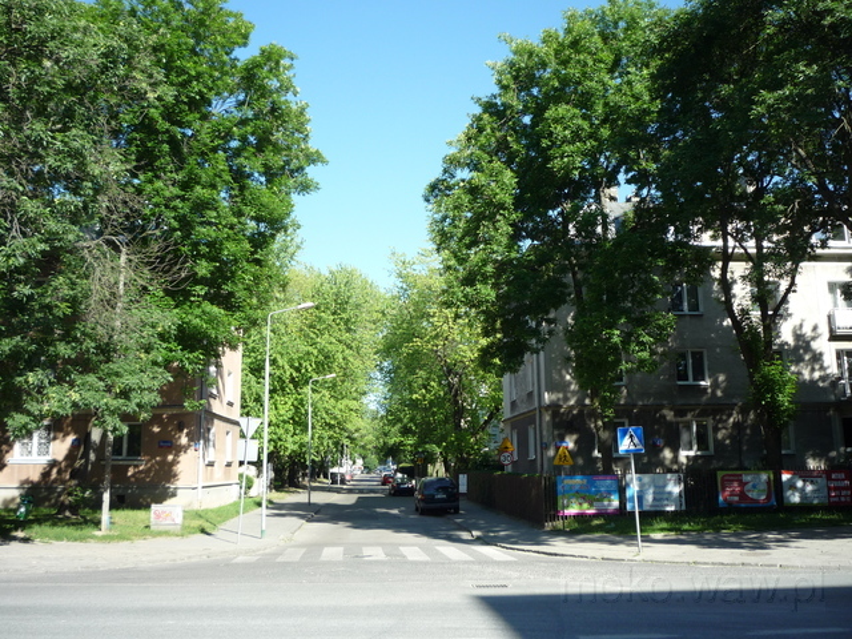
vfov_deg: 44.2
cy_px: 320
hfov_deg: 56.8
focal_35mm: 32
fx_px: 788
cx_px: 426
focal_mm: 5.2
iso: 100
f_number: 4
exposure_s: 1/250
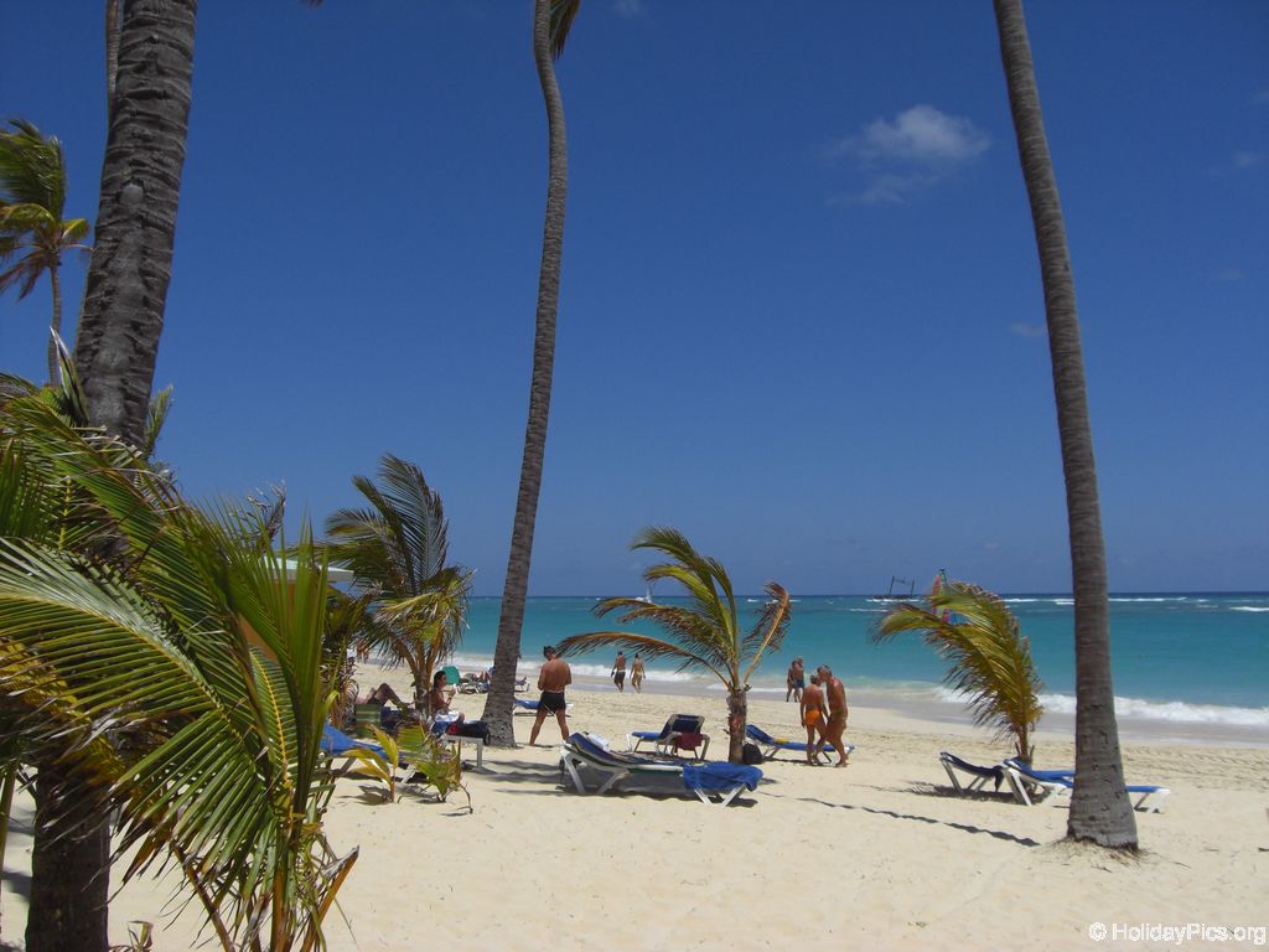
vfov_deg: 37.7
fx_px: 1393
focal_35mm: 38
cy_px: 476
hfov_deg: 49.0
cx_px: 634
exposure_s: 1/400
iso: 64
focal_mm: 6.2
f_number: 8
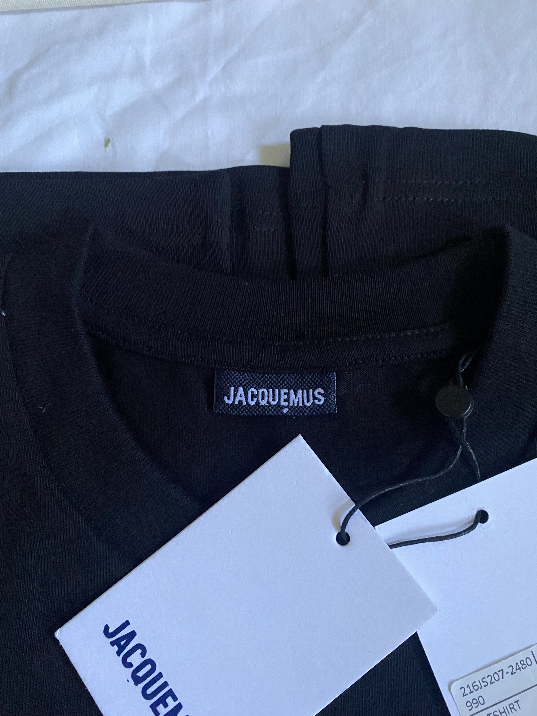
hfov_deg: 53.1
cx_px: 268
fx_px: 538
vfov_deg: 67.3
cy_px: 358
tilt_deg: -76.0
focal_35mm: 26
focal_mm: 4.25
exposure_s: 1/60
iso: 500
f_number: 1.8
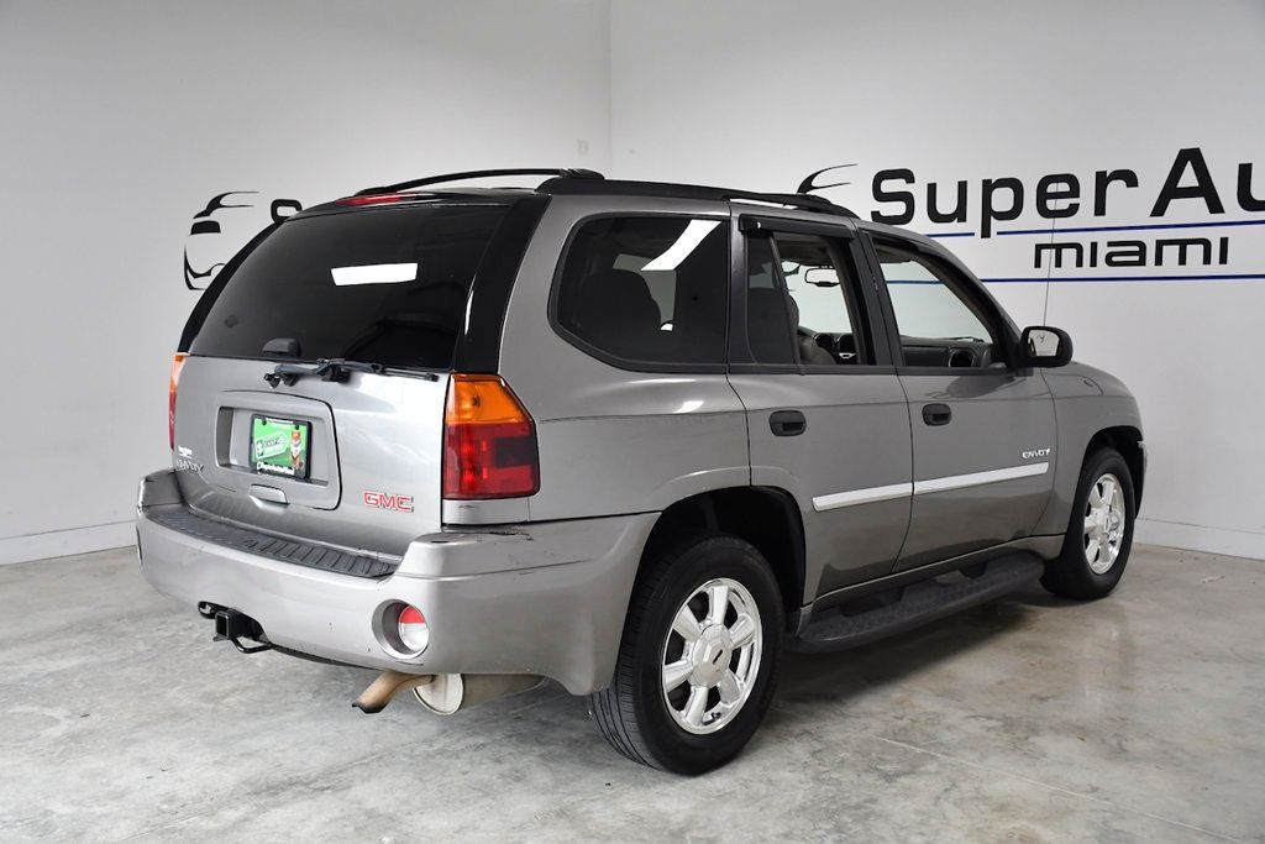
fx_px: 1195
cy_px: 422
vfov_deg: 38.9
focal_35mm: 34
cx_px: 632
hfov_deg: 55.8
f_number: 4
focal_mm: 23
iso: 1250
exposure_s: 1/1000
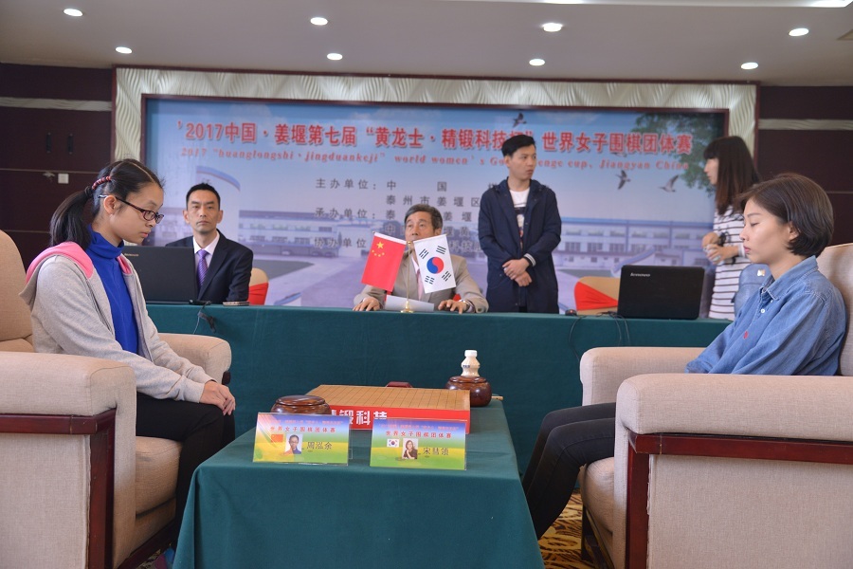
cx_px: 426
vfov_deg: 37.9
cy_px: 284
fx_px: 829
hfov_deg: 54.4
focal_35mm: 35
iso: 640
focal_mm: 35
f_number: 4.5
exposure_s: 1/80
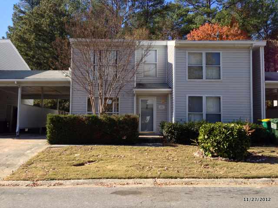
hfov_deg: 55.4
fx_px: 265
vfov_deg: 42.9
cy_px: 104
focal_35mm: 33
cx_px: 139
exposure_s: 1/602
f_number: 2.4
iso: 50
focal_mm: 4.13
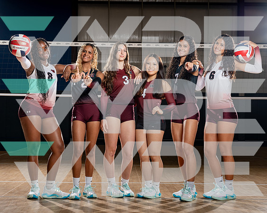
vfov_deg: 20.9
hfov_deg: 26.0
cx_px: 124
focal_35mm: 73
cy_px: 106
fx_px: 578
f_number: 8
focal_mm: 65
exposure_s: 1/250
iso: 100
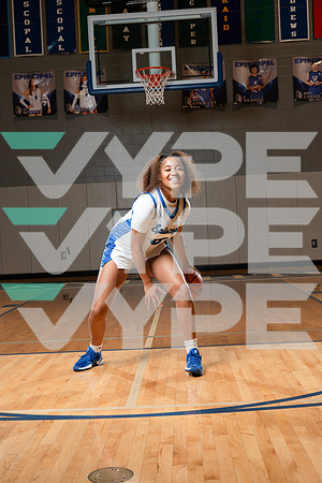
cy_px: 242
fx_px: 644
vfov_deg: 41.1
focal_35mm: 48
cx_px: 161
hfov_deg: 28.1
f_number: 5.6
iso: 400
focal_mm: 48
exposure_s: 1/250
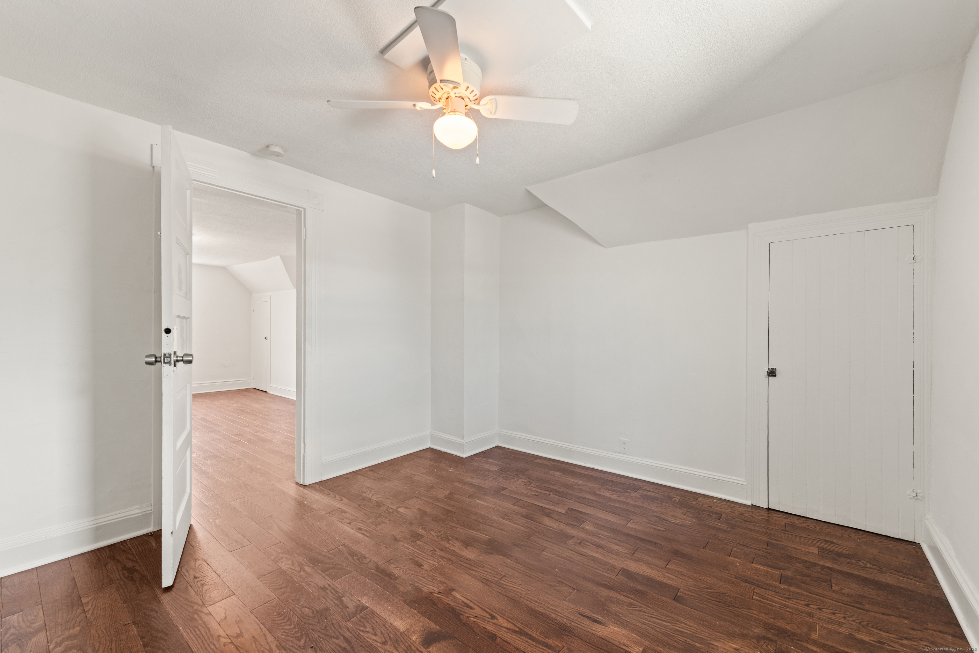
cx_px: 490
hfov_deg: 104.3
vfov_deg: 81.2
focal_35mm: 14
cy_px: 326
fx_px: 381
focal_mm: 14
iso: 250
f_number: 8
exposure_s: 1
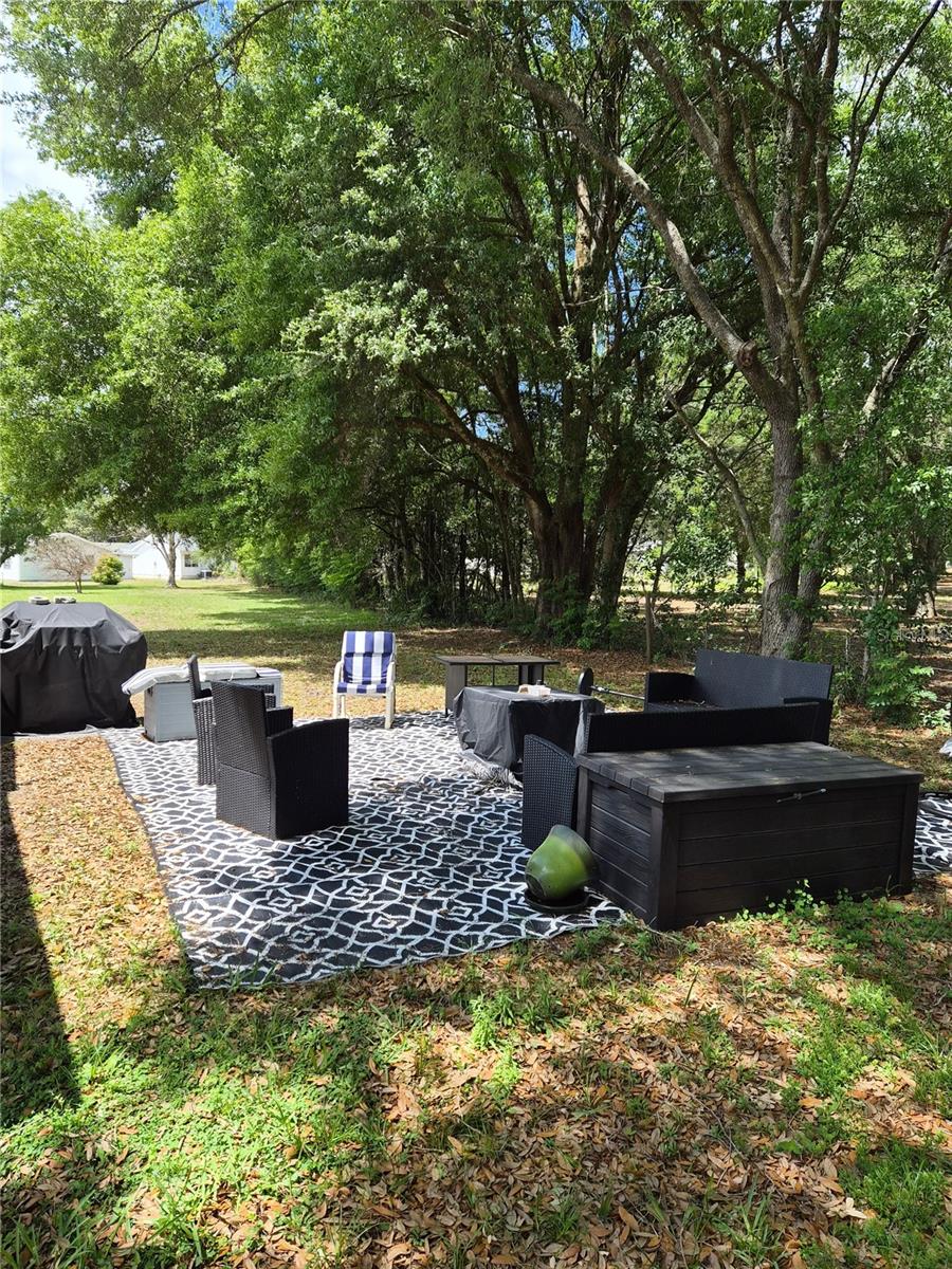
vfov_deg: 73.9
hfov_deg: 58.9
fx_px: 843
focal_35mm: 23
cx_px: 476
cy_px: 634
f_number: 1.8
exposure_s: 1/2128
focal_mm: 5.4
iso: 80
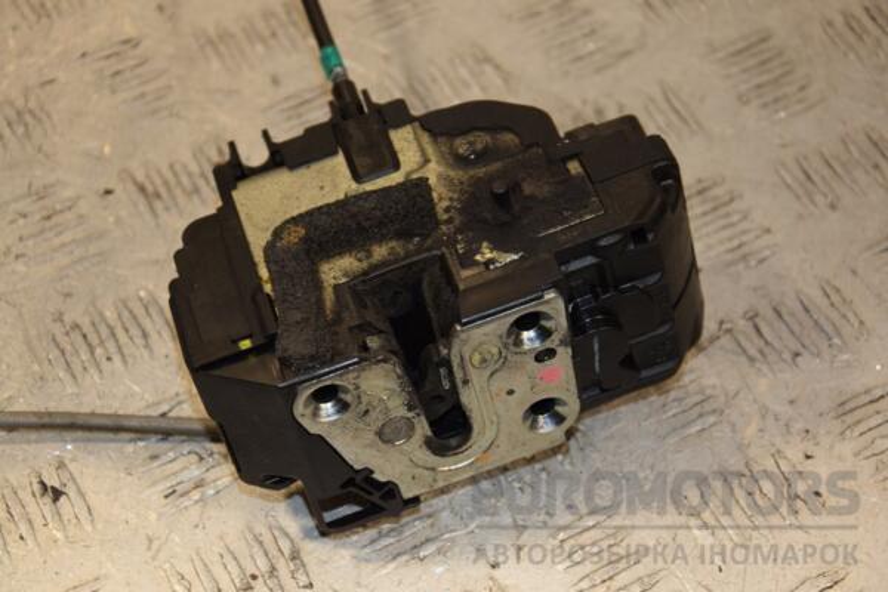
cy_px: 296
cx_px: 444
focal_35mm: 99
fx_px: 2442
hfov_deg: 20.6
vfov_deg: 13.8
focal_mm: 66
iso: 800
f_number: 5.6
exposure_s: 1/200
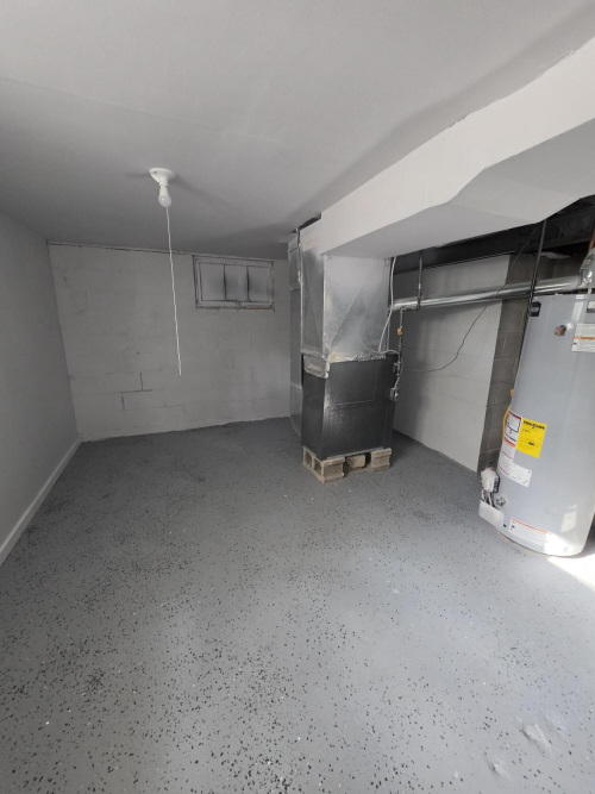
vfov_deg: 106.2
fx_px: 298
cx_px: 298
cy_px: 397
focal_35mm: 13
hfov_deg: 89.9
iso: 500
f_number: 1.9
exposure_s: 1/60
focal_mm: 2.2
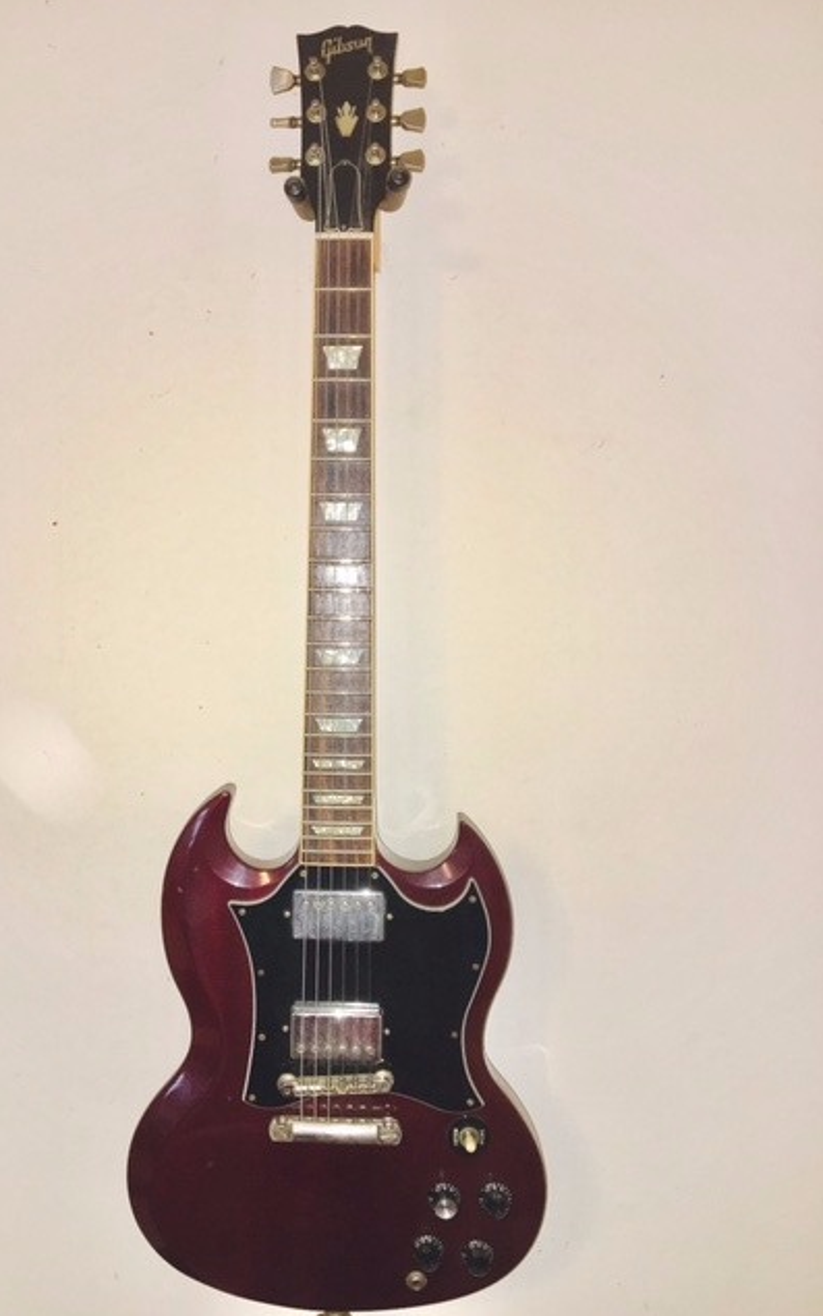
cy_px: 657
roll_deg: -0.9
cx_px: 328
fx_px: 1112
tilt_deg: -5.3
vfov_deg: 61.2
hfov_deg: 40.4
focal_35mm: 31
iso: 40
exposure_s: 1/20
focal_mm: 4.15
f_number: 2.2
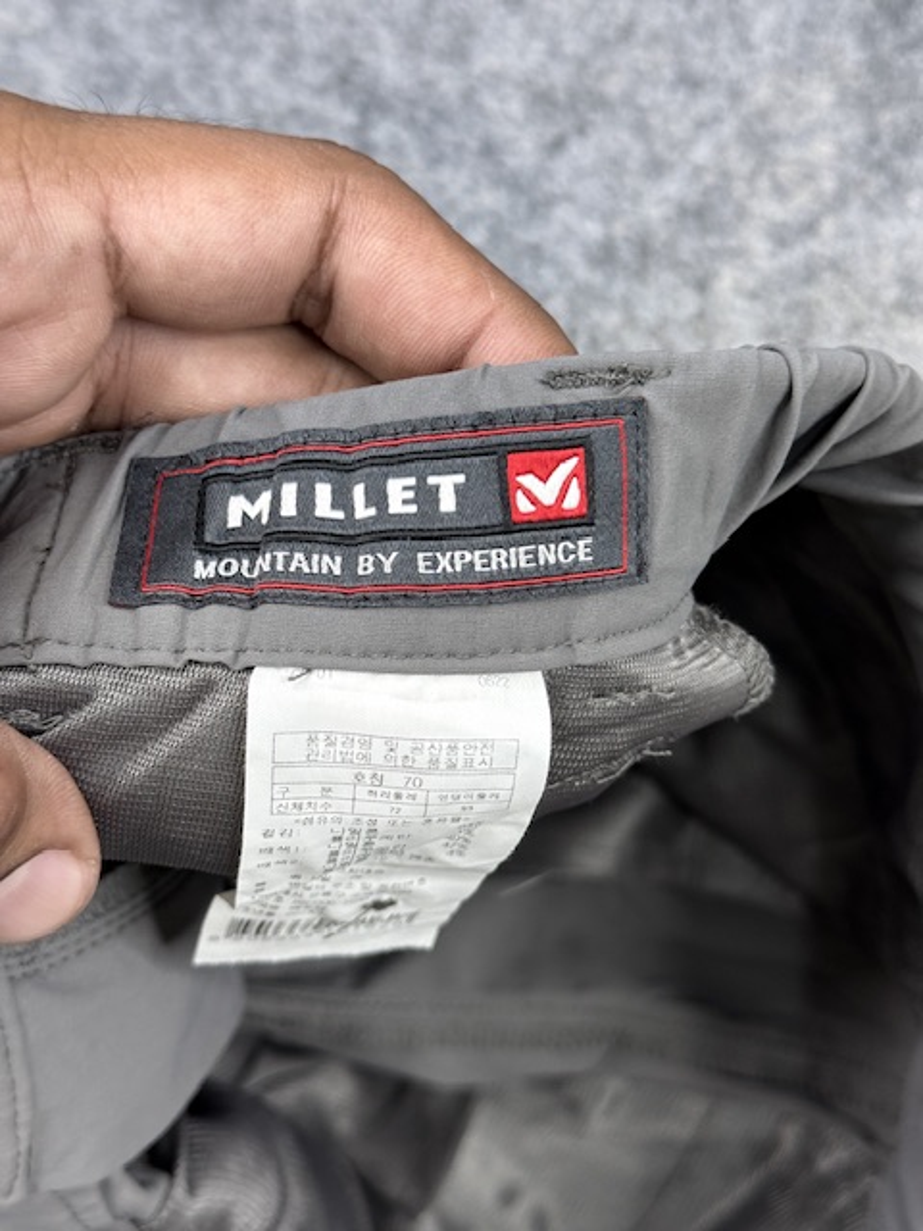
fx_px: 1706
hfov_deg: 30.3
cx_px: 462
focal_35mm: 48
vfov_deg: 39.7
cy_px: 616
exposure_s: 1/100
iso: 64
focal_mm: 6.76
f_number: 1.78
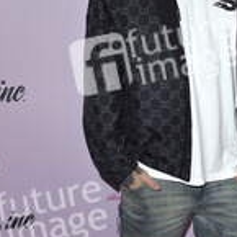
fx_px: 581
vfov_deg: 23.0
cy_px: 139
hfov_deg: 22.6
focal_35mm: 75
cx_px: 202
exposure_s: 1/250
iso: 200
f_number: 7.1
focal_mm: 32
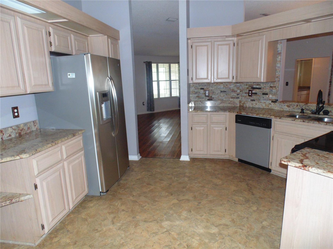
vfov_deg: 61.1
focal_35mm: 22
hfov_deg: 76.4
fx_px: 212
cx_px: 166
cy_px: 124
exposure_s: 1/30
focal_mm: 4
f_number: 3.1
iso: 200
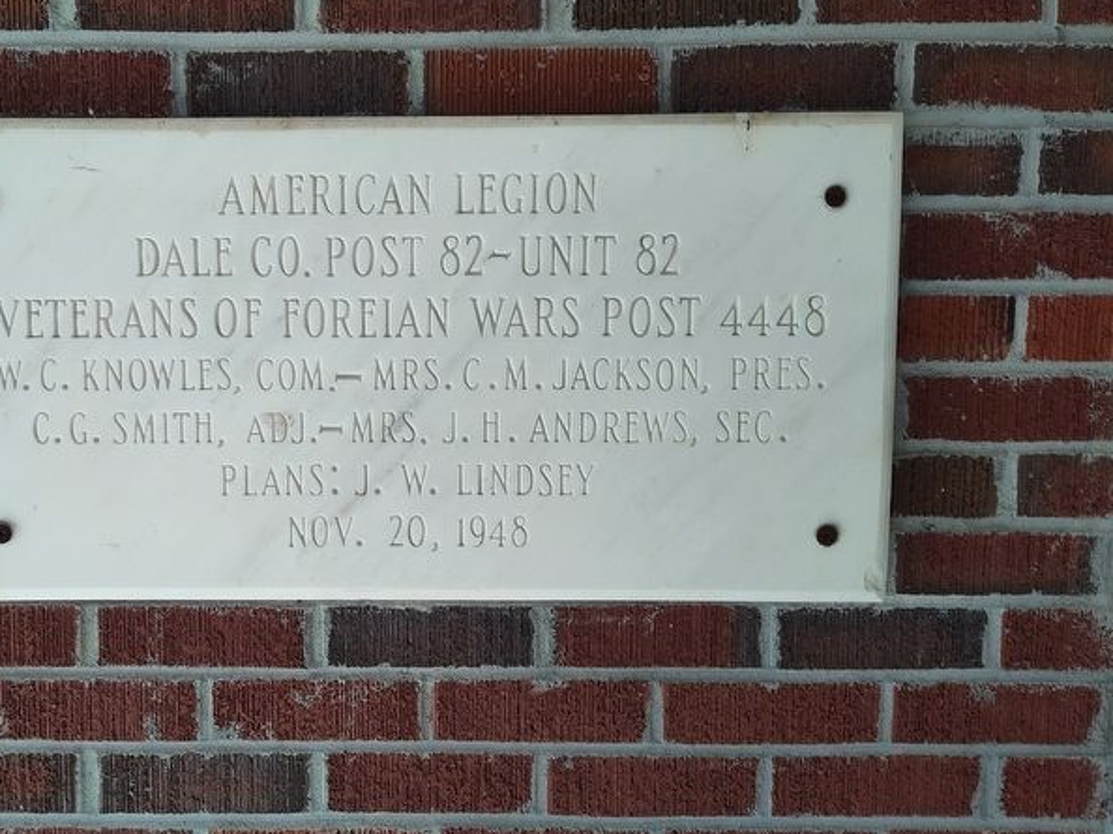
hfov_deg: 57.0
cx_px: 367
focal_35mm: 31
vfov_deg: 45.4
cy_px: 390
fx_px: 996
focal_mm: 5.56
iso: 120
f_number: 1.8
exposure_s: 1/120
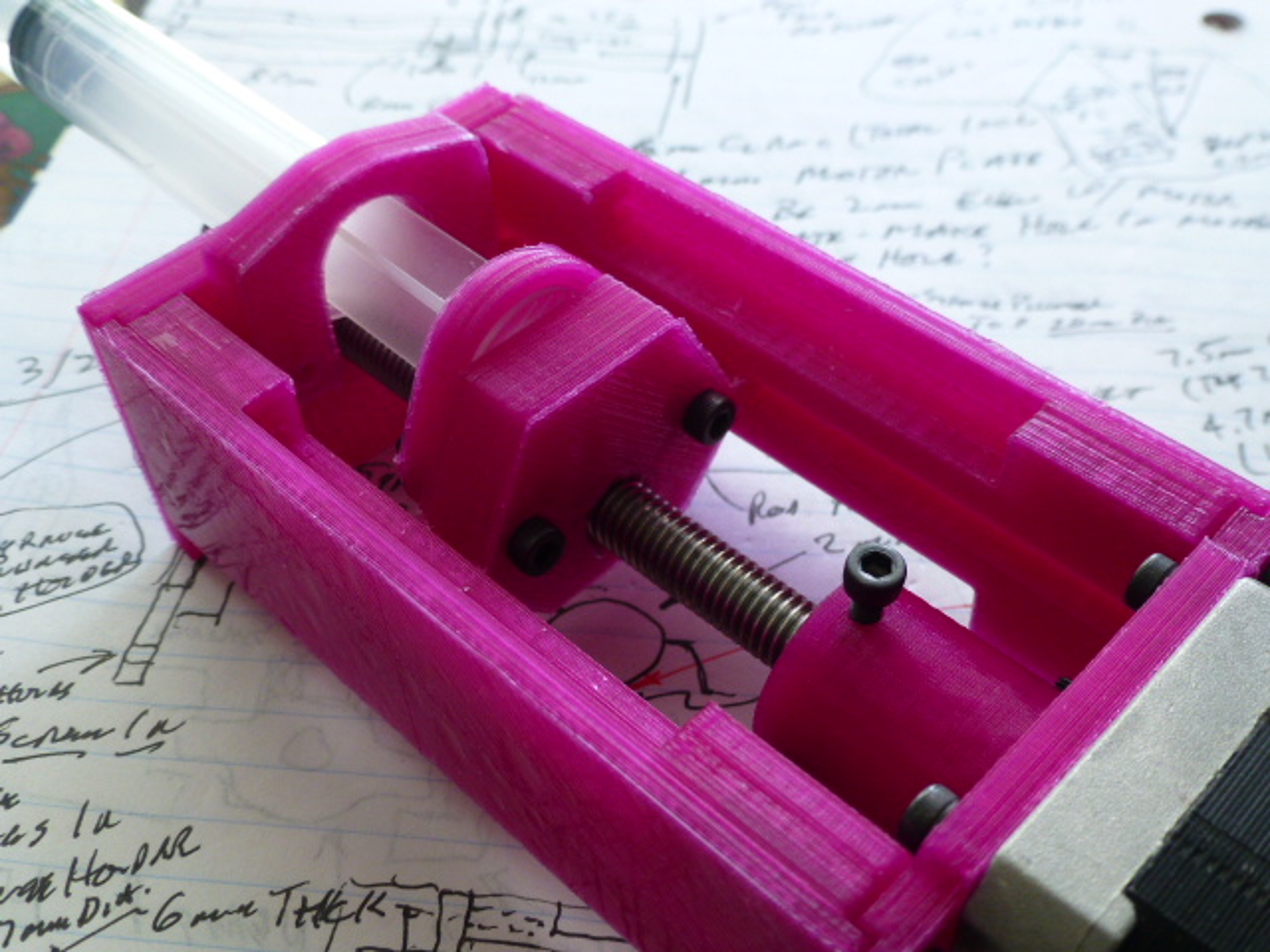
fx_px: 1431
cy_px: 476
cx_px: 635
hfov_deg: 47.9
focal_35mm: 39
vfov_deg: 36.8
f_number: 3.9
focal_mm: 6.9
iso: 320
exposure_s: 1/60
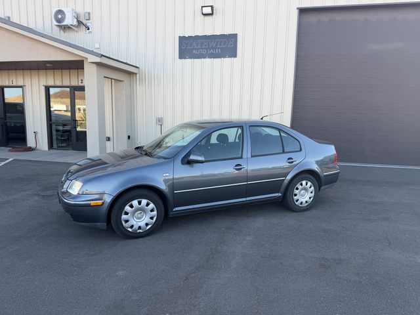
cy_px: 158
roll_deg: -2.8
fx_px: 291
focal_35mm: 24
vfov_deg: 56.8
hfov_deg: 71.6
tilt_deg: -3.6
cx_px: 210
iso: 80
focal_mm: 6.76
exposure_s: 1/654
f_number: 1.78
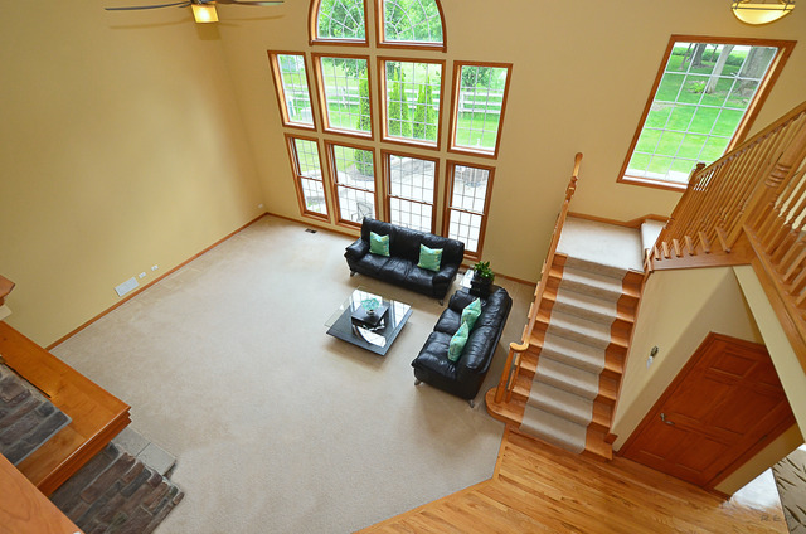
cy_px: 267
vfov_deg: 77.1
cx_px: 403
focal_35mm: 15
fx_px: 335
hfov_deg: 100.5
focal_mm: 10
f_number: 9
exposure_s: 1/100
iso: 800
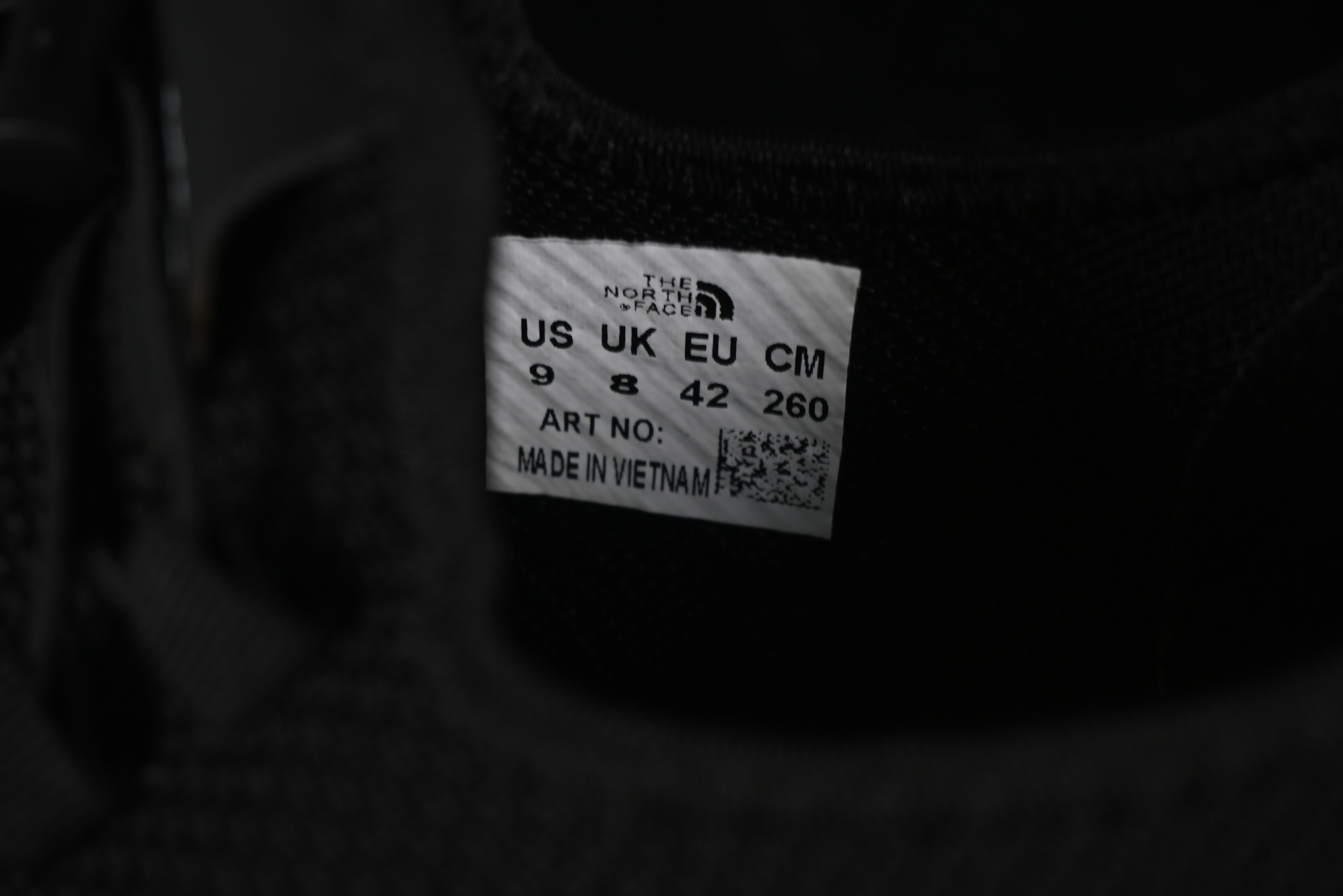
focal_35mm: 75
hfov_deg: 27.0
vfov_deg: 18.2
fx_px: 2798
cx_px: 672
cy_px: 448
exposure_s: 1/50
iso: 160
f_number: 6.3
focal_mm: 50
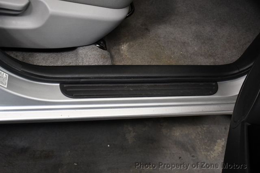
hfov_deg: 43.6
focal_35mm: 45
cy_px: 86
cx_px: 130
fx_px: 325
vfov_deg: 29.8
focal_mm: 30
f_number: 4.2
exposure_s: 1/125
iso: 2800
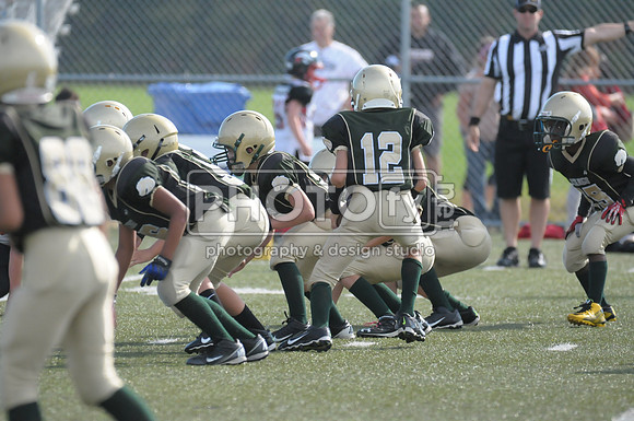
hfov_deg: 4.9
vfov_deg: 3.3
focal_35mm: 420
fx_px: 7386
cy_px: 210
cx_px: 317
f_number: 4
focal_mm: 280
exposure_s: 1/5000
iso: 1600
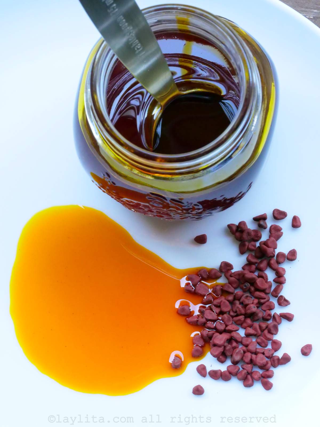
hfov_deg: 12.3
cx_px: 160
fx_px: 1479
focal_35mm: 120
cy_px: 214
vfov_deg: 16.4
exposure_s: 1/40
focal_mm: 60
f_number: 14
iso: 6400
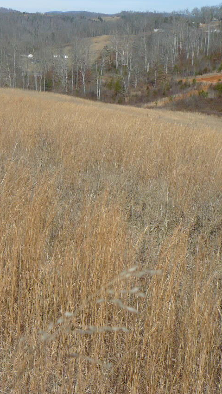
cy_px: 175
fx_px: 617
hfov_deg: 19.9
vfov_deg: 35.4
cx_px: 10
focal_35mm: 59
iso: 100
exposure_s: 1/640
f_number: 4.5
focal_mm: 6
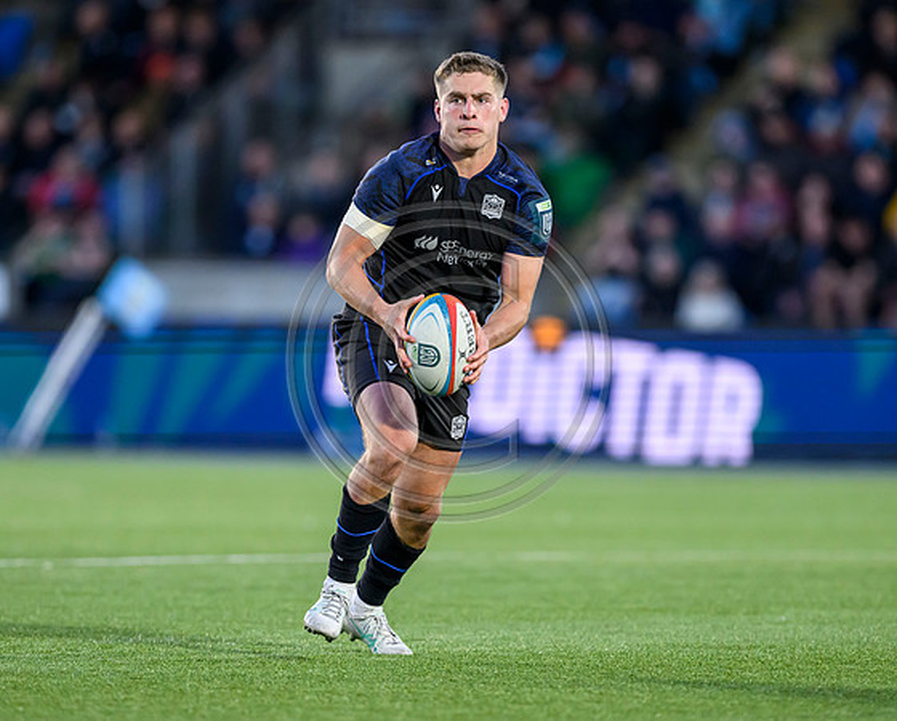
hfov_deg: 3.9
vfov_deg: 3.1
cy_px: 392
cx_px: 425
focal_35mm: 494
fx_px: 13149
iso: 4000
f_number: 3.5
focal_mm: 400
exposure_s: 1/2000
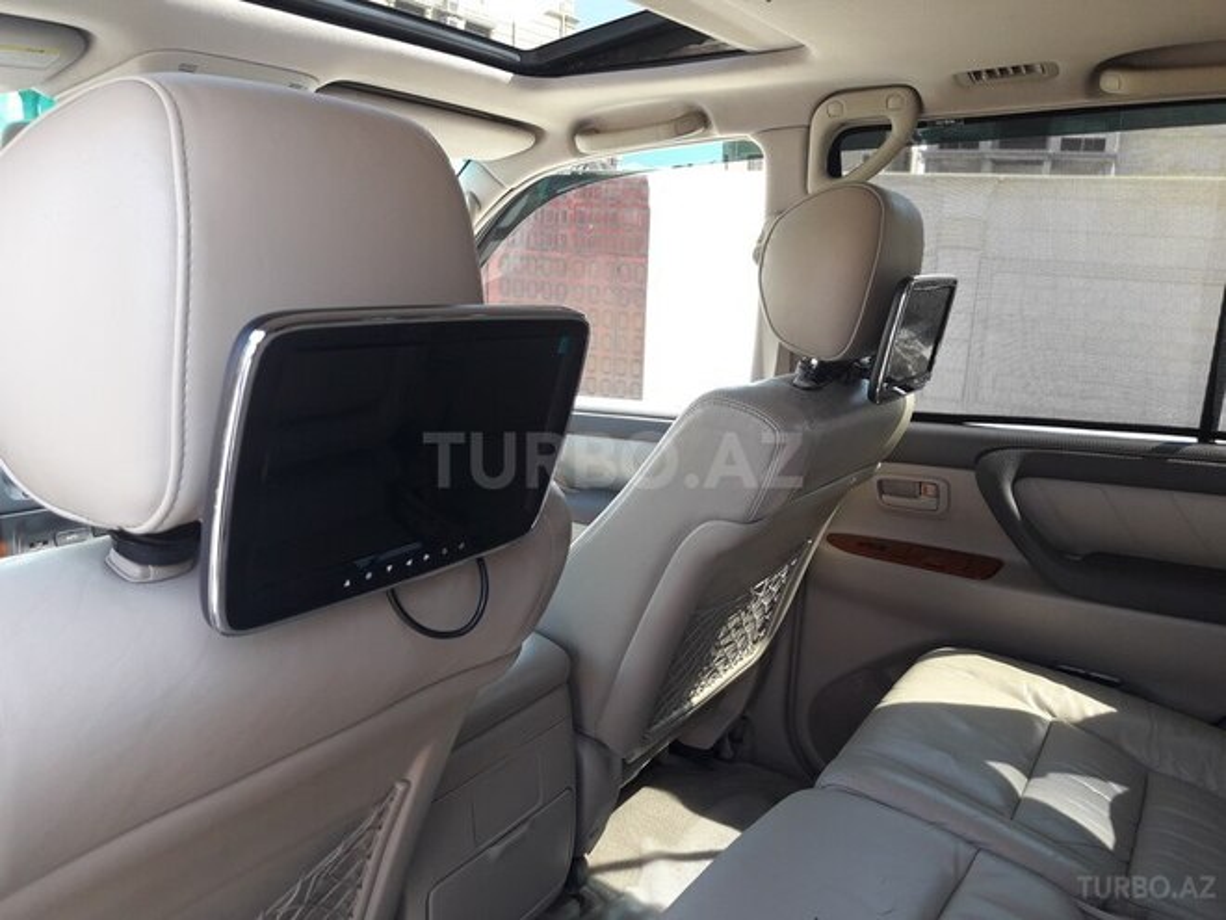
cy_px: 460
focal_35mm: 28
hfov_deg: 63.4
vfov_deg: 49.7
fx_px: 992
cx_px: 613
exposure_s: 1/100
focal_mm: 3.7
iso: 50
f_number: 1.9
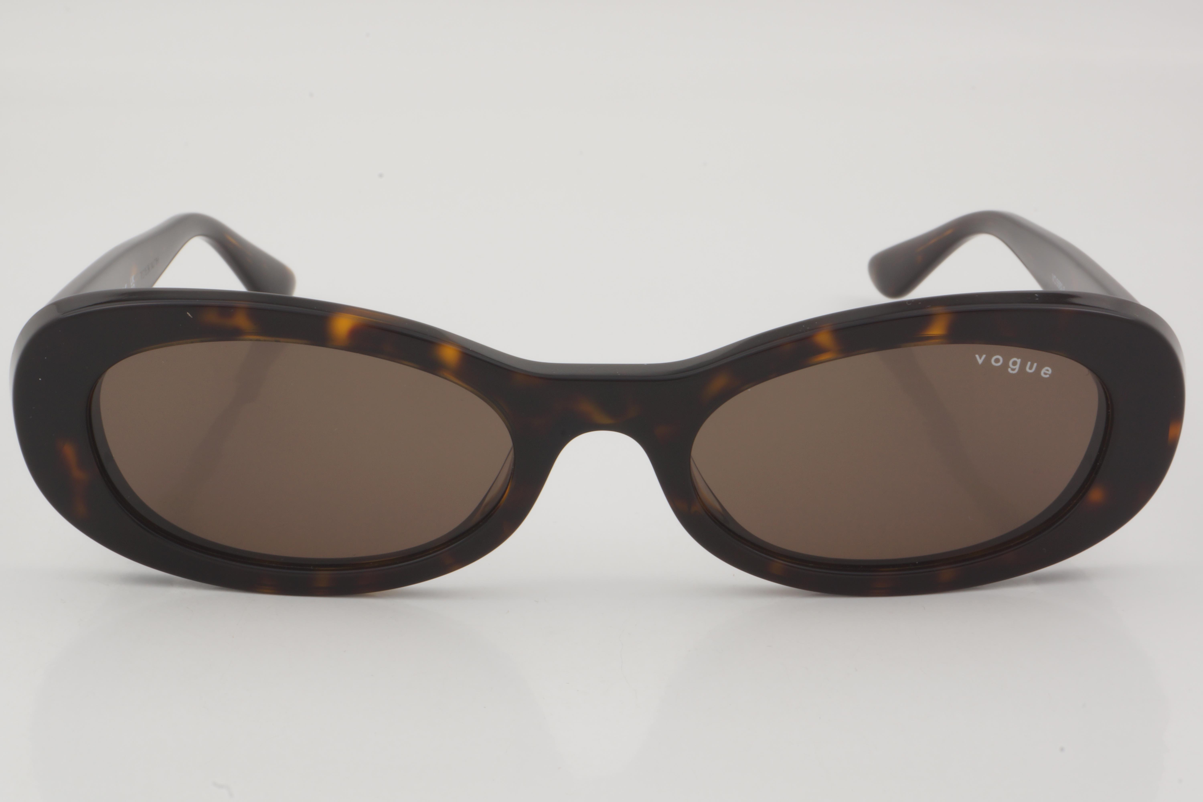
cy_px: 401
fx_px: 2757
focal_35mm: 82
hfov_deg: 24.6
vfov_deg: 16.6
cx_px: 602
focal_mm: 55
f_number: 32
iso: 100
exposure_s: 1/3
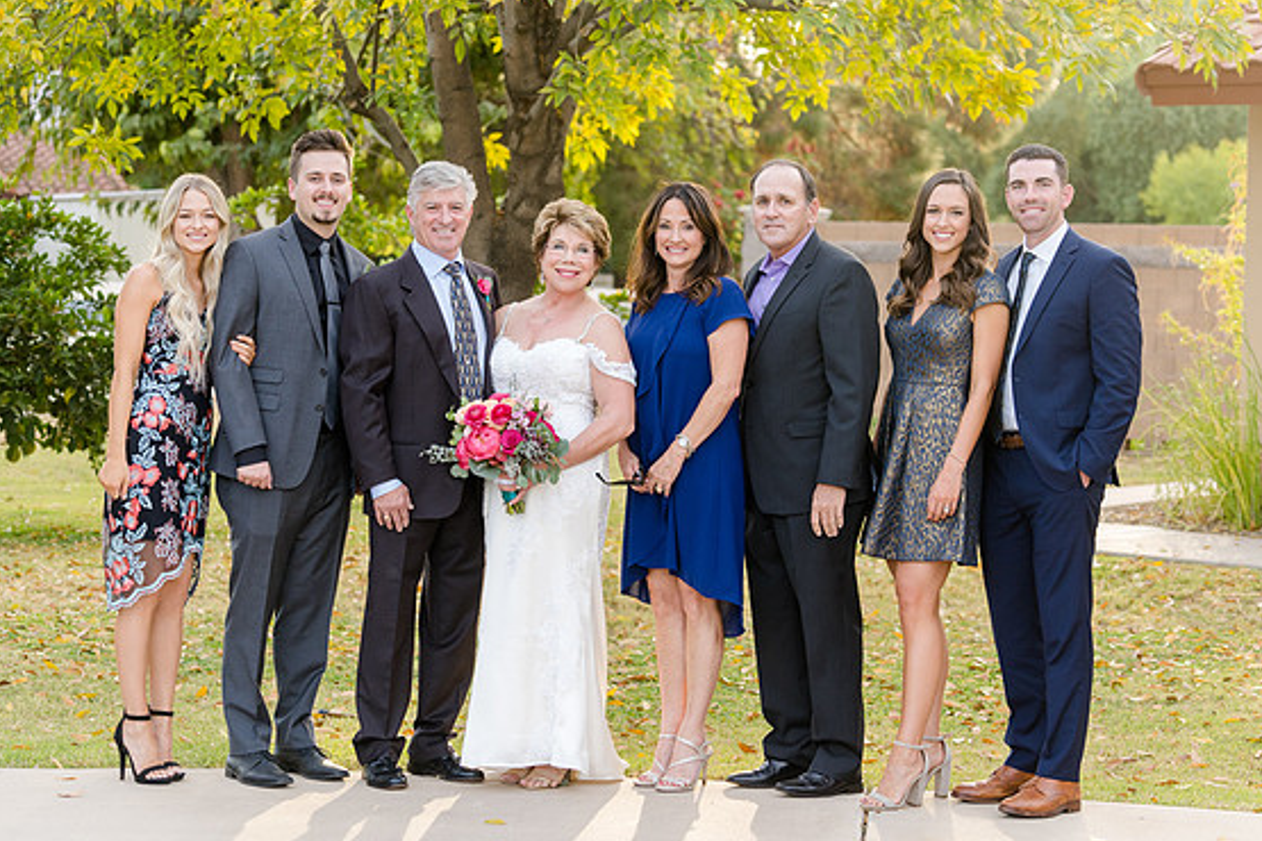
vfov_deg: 15.0
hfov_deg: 22.4
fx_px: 3190
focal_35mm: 91
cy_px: 426
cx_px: 657
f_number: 4
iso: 640
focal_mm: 87
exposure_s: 1/320
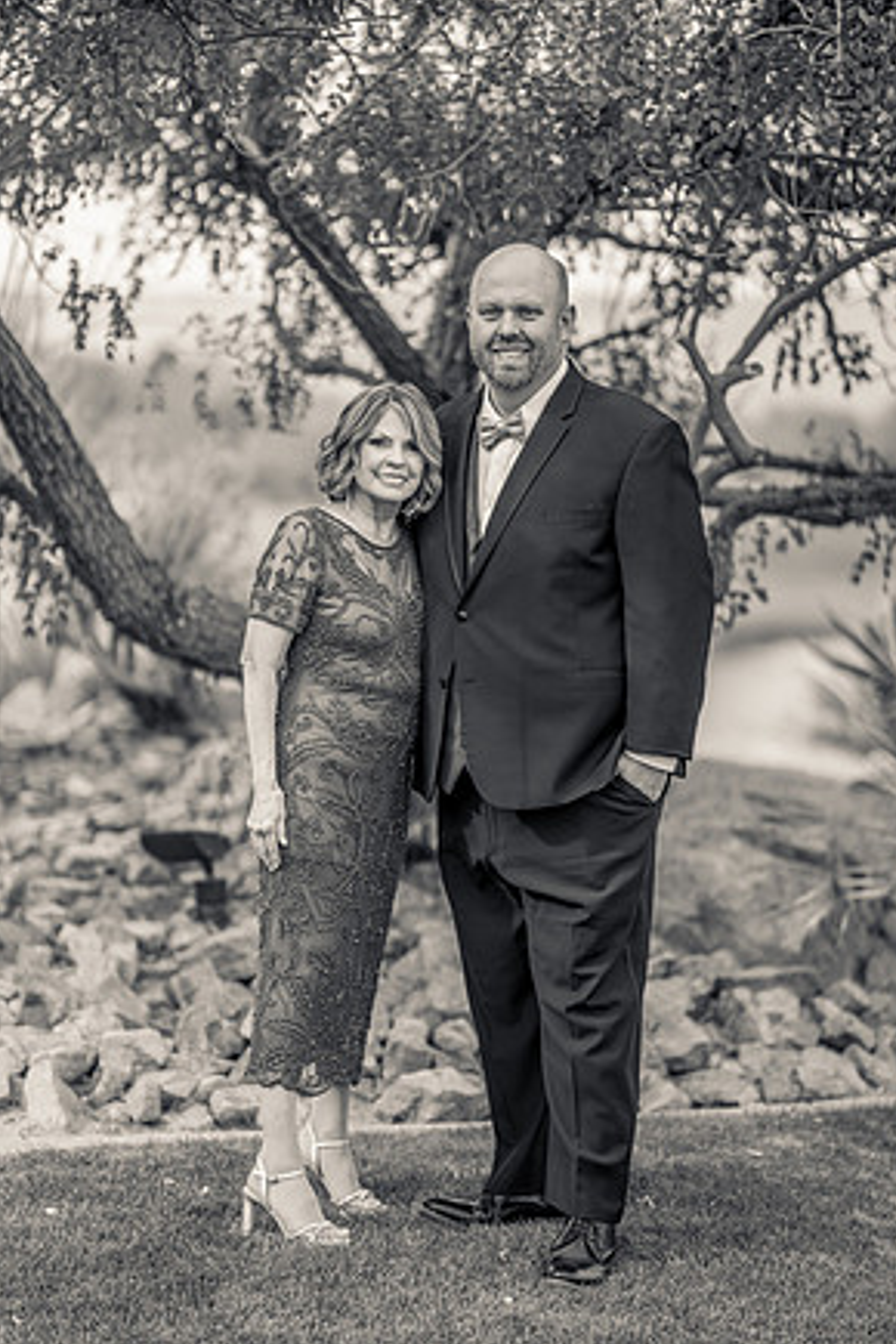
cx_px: 460
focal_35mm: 88
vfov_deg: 23.1
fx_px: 3285
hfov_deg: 15.5
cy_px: 680
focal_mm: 85
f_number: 1.4
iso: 160
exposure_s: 1/3200
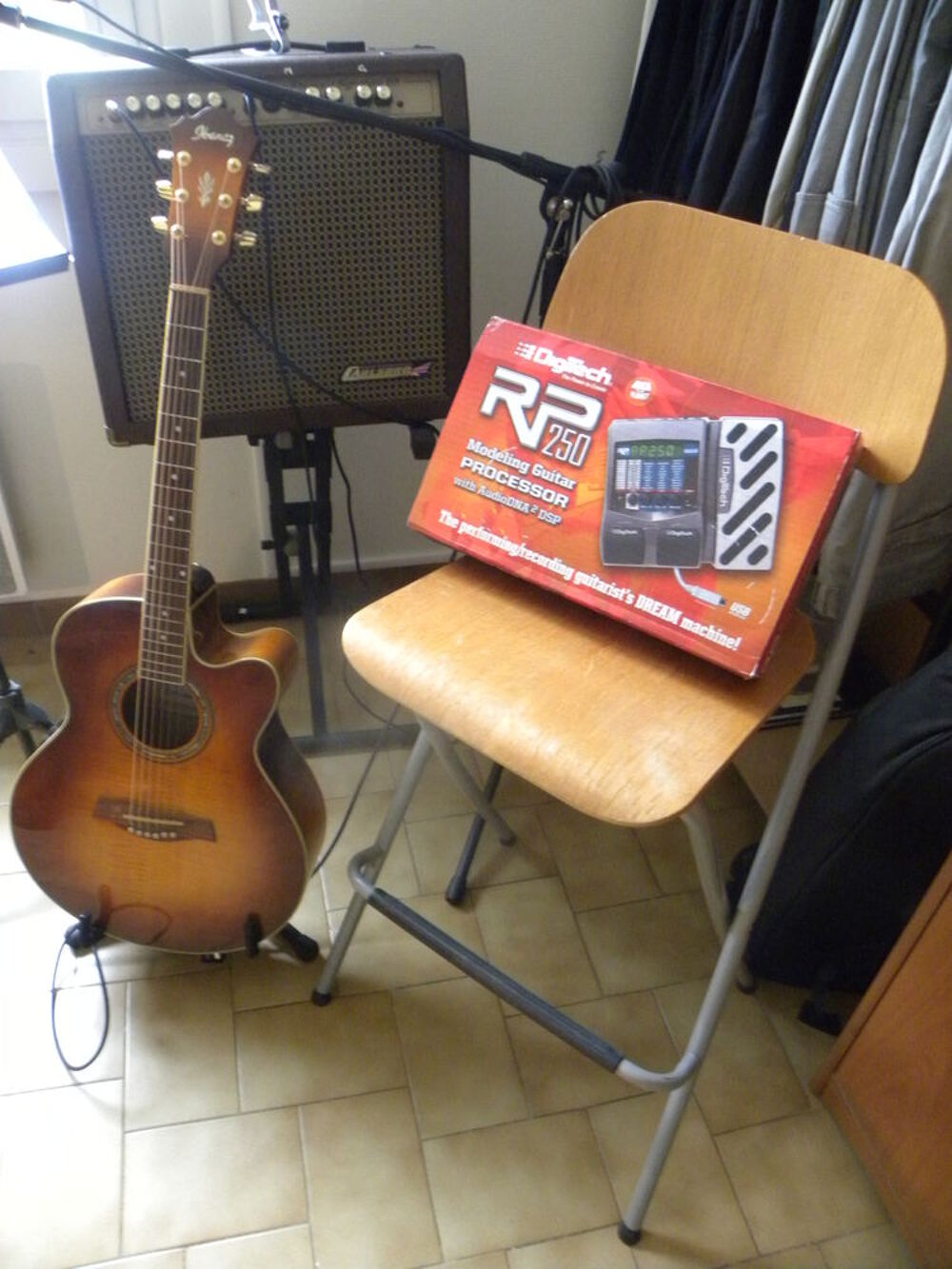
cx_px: 476
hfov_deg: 53.1
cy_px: 634
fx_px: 953
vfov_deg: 67.3
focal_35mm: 26
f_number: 2.8
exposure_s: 1/9.6
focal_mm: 4.6
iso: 531
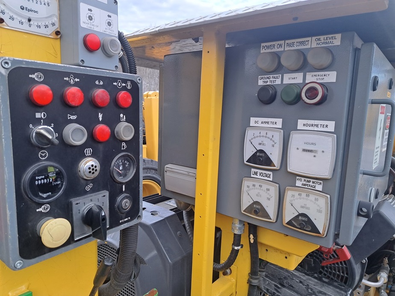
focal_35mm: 24
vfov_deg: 56.8
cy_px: 148
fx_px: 274
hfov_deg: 71.6
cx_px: 198
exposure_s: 1/120
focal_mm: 5.23
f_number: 1.8
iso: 50
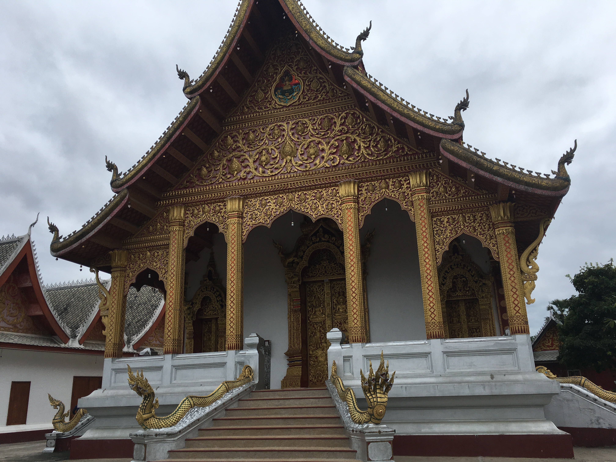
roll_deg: +1.2
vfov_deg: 48.2
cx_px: 308
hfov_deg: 61.7
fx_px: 516
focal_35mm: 29
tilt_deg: +18.6
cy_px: 231
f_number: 2.2
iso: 25
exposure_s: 1/986
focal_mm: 4.15
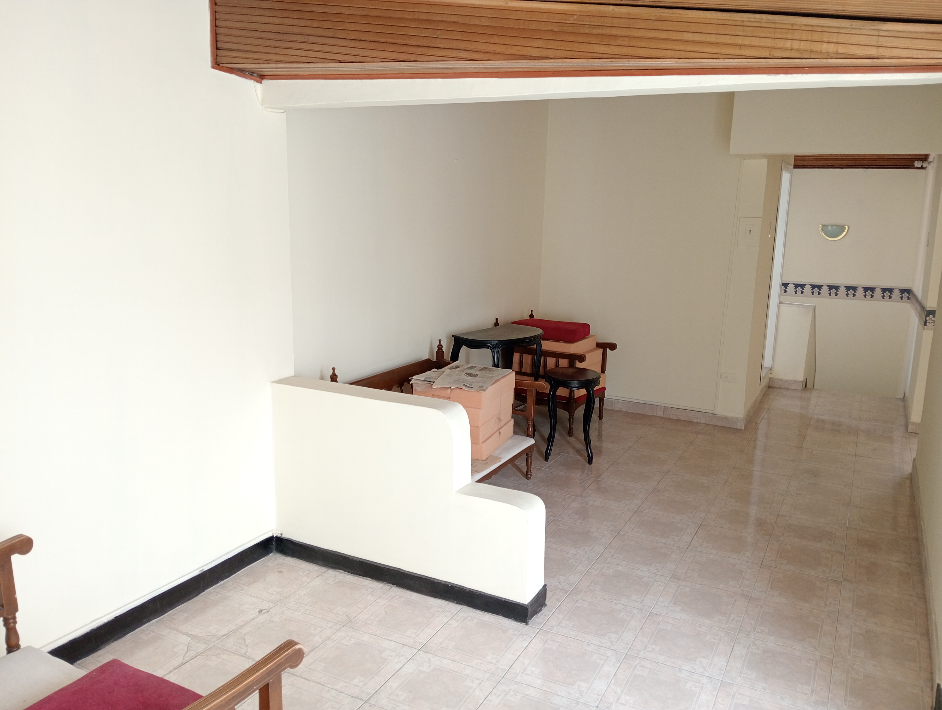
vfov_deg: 49.9
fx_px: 763
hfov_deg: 63.4
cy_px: 355
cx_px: 471
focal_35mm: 28
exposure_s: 1/30
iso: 317
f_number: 1.8
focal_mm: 3.98
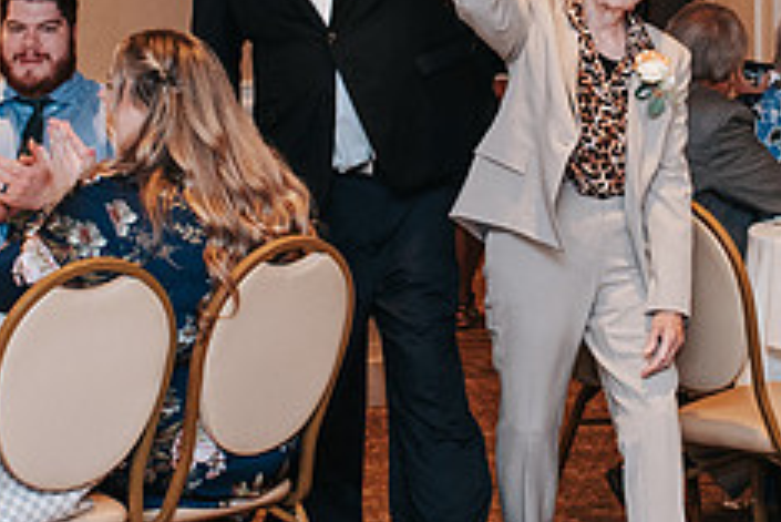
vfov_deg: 8.9
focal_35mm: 154
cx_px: 474
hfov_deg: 13.3
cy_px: 111
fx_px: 3343
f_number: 2.8
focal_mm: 35
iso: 1000
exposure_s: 1/160
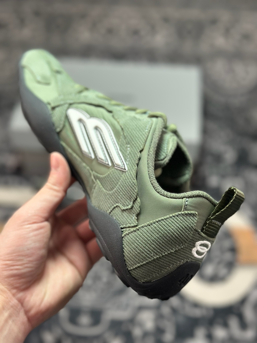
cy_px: 172
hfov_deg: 30.3
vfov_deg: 39.7
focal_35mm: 48
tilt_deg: -54.0
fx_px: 475
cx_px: 128
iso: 80
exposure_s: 1/489
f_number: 1.78
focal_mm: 6.86
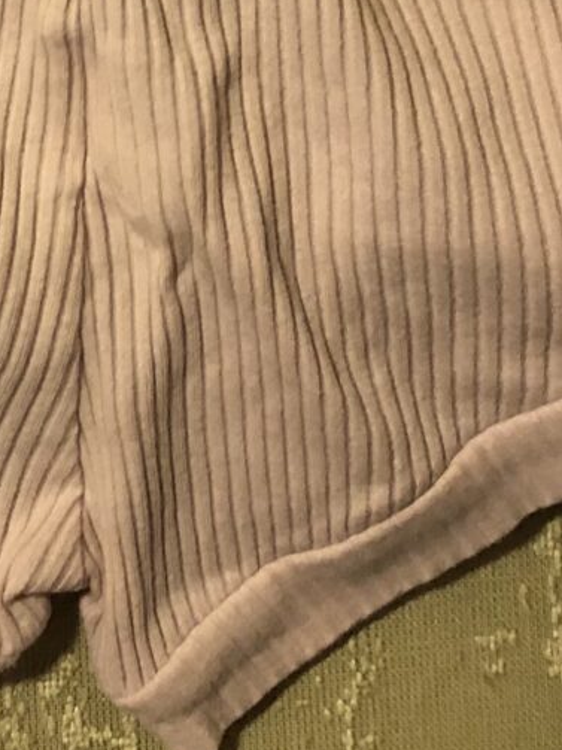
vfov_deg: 16.8
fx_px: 2469
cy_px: -66
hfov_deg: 12.3
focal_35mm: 114
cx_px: -295
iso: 80
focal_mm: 3.99
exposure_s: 1/15
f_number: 1.8
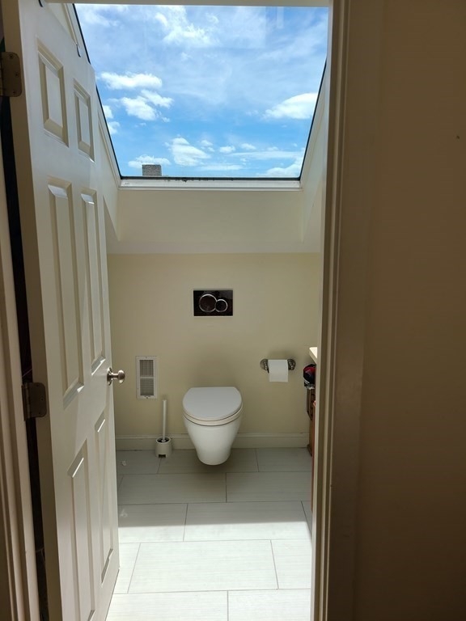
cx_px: 233
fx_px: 467
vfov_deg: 67.3
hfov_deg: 53.1
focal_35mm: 26
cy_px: 310
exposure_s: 1/1654
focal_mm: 5.4
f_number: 1.8
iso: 40
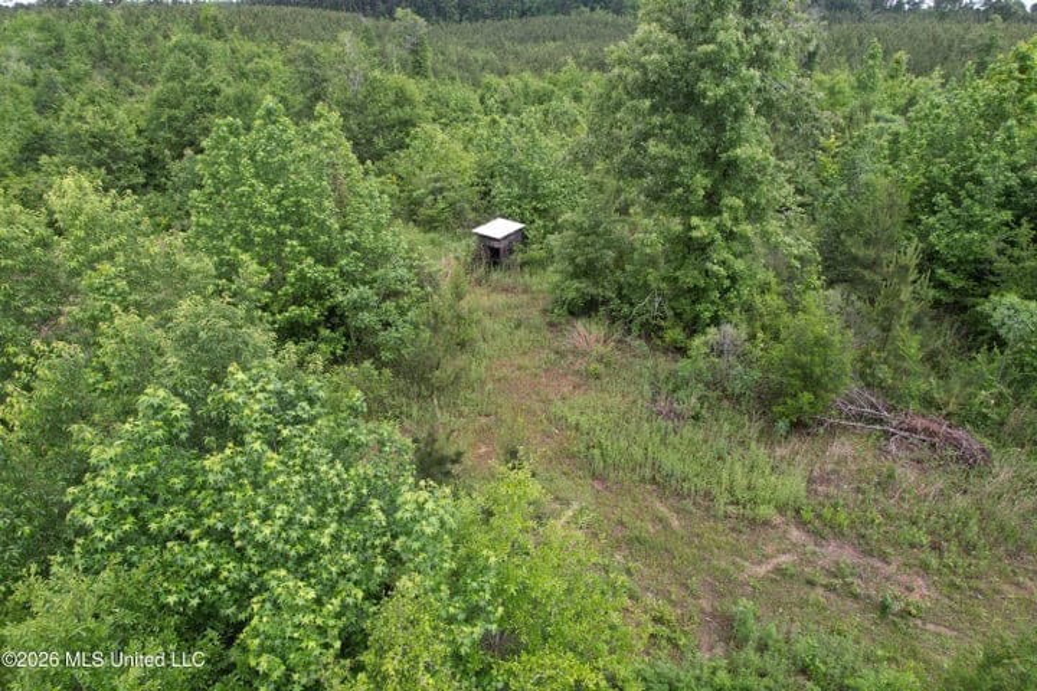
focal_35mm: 22
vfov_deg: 57.2
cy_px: 346
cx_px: 518
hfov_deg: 78.6
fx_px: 634
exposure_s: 1/30
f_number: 2.8
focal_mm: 8.4
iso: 100
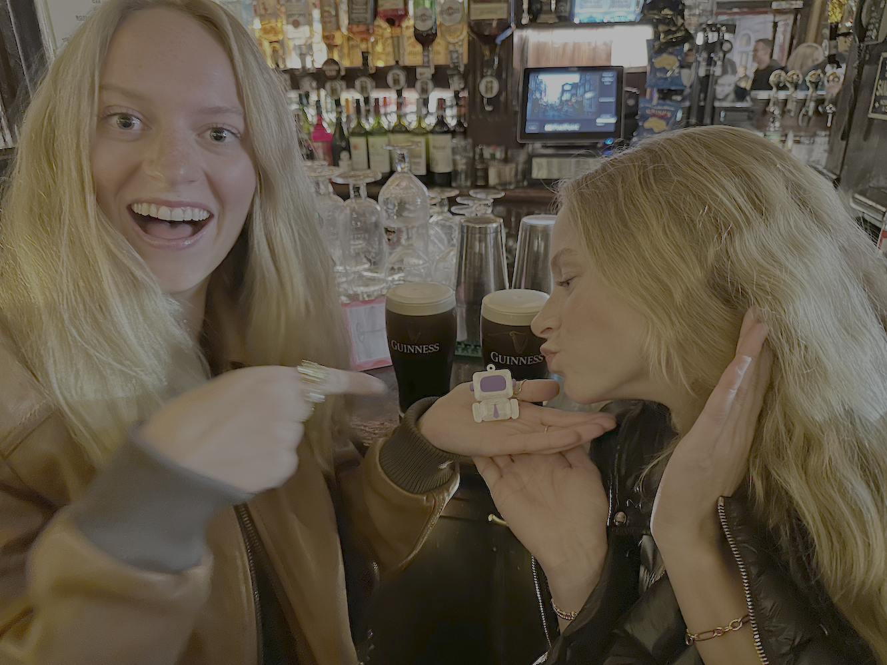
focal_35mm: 24
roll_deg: +0.9
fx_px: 615
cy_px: 332
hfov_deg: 71.6
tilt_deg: -21.1
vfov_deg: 56.8
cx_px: 444
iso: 1600
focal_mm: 6.86
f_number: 1.78
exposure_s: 1/20
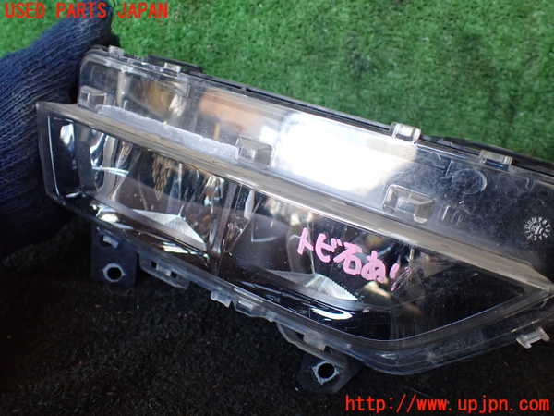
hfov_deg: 60.0
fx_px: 480
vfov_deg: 46.8
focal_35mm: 30
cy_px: 208
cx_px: 277
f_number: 2.3
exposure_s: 1/125
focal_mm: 5.4
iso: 400
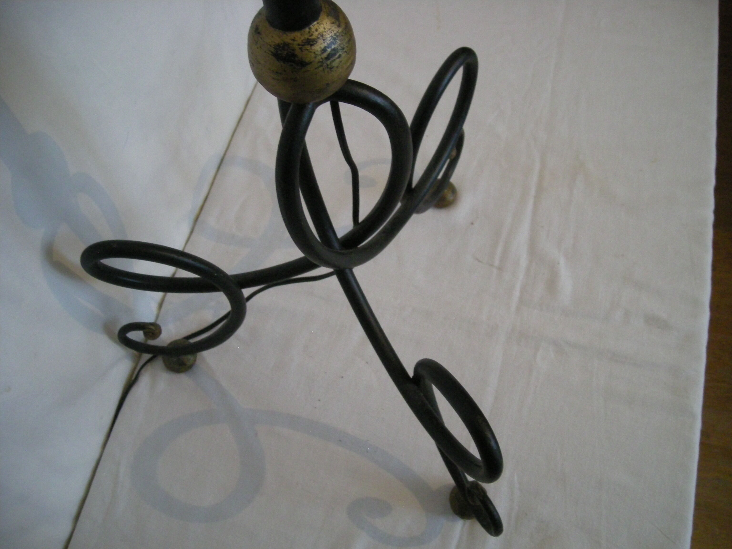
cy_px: 274
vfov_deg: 40.7
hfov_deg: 52.6
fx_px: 740
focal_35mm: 35
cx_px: 366
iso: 400
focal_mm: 5.7
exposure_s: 1/38.3
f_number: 2.8
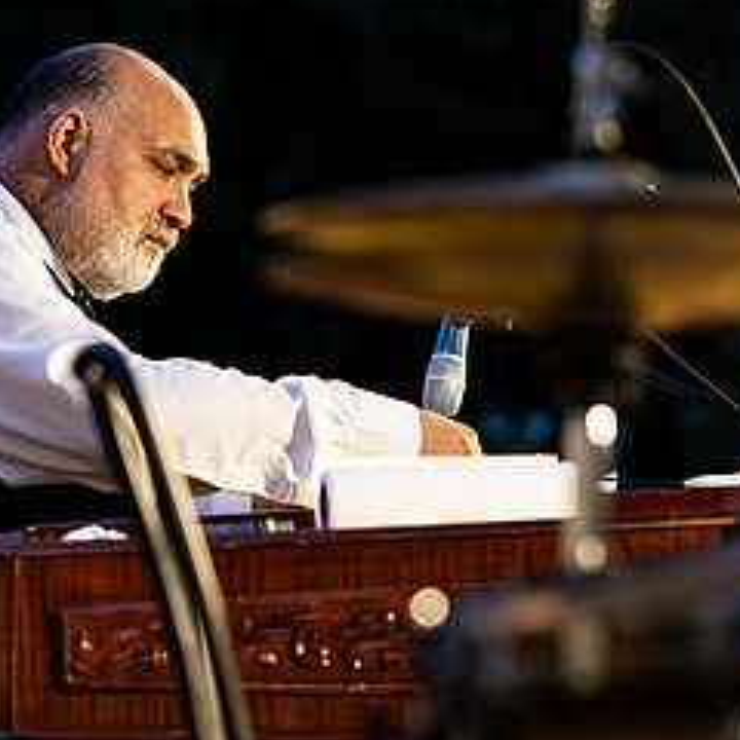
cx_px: 351
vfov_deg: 8.8
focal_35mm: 199
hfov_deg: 8.8
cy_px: 389
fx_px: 4813
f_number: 2.5
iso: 640
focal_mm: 85
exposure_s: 1/160
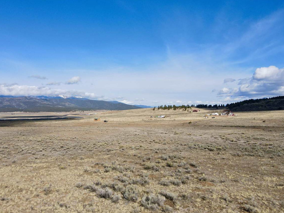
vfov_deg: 51.3
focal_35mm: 27
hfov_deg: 65.3
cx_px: 134
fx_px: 221
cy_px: 117
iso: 100
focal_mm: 4.5
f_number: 2.8
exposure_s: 1/800
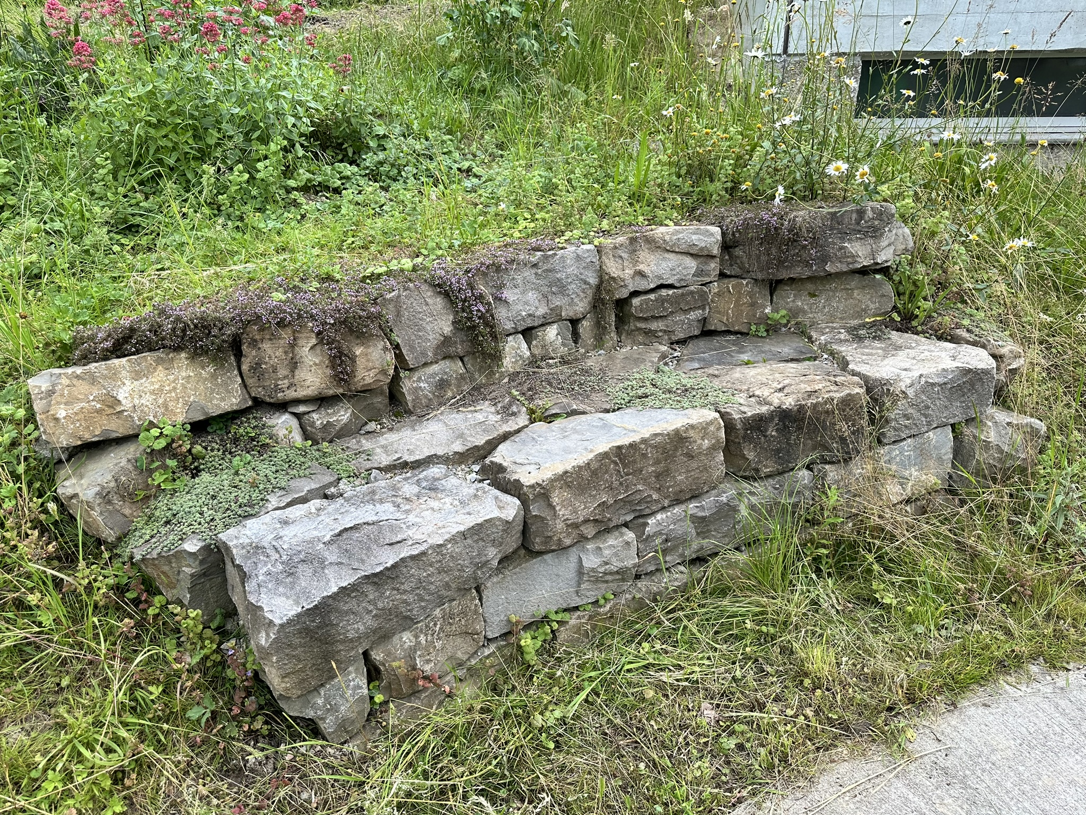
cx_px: 543
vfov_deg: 56.8
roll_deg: +2.6
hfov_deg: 71.6
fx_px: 753
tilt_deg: -27.3
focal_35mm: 24
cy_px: 408
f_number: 1.78
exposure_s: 1/501
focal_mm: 6.86
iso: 80
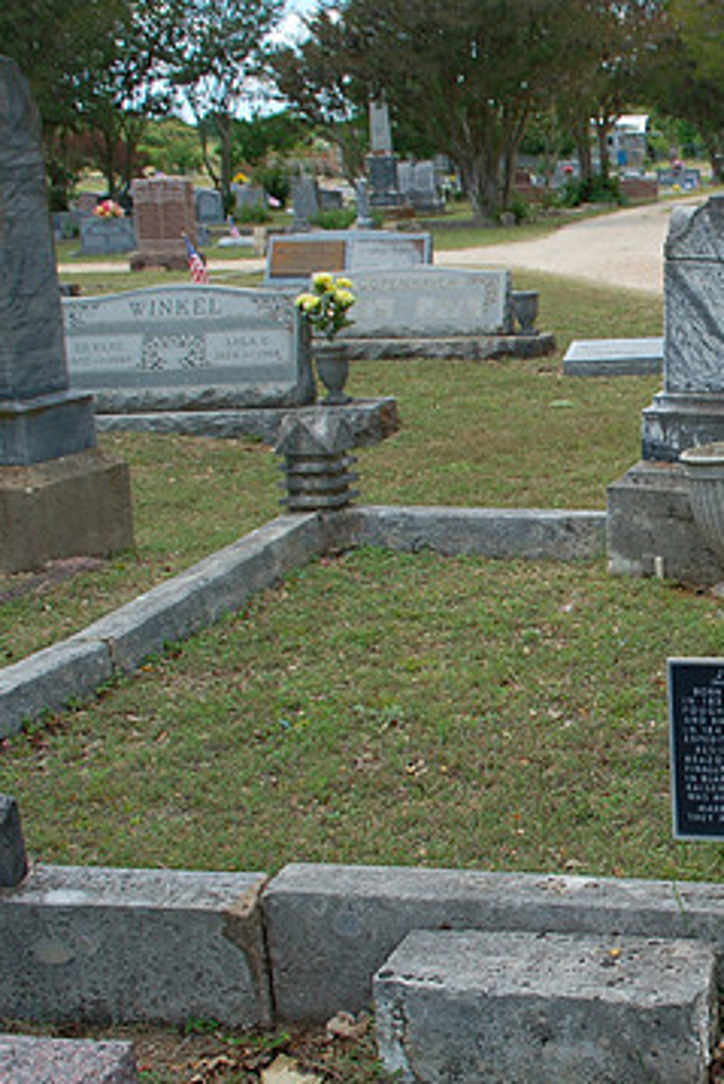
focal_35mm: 68
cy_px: 581
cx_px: 794
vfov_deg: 29.6
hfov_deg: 19.2
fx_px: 2049
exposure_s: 1/160
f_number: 10
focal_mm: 28
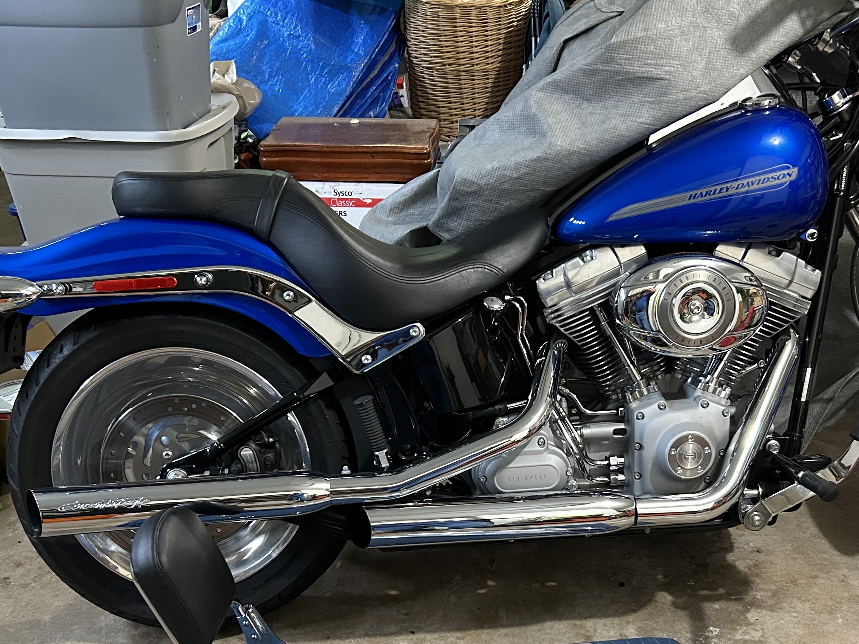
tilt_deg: -30.8
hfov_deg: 42.8
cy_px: 451
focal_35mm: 44
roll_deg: +0.3
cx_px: 492
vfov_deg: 32.5
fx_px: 1092
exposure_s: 1/60
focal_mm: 5.7
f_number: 1.5
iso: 400
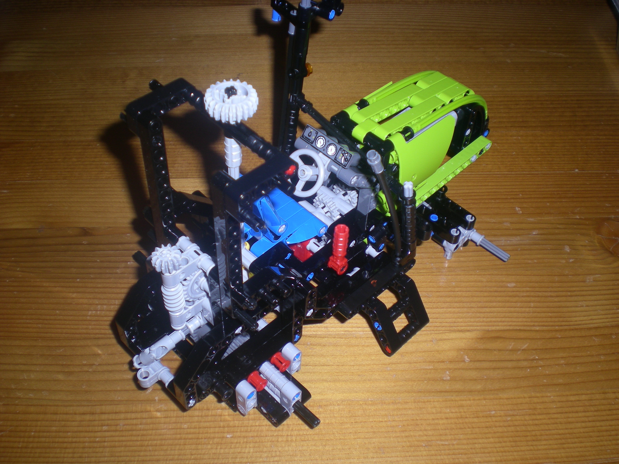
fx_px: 680
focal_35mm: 38
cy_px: 232
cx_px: 310
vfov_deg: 37.7
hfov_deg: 49.0
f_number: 3.1
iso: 50
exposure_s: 1/60
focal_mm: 6.3
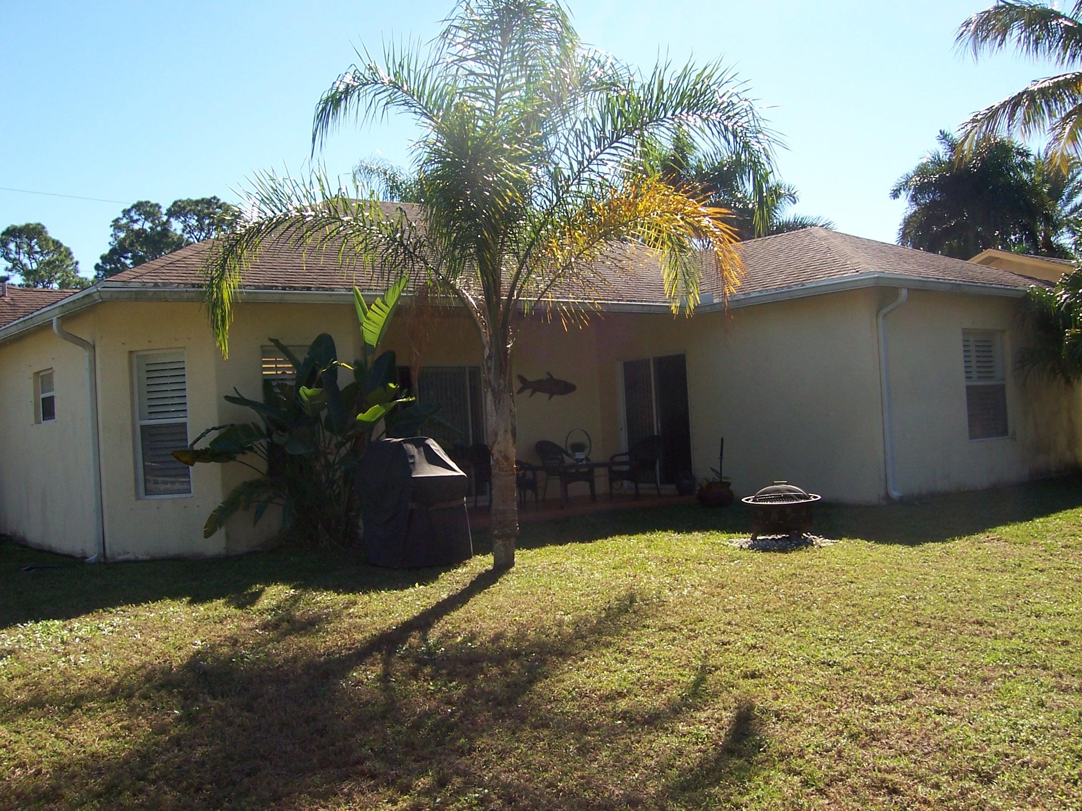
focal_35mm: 36
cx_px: 541
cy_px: 406
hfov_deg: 51.4
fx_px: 1125
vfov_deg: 39.7
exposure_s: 1/350
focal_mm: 6
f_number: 4.8
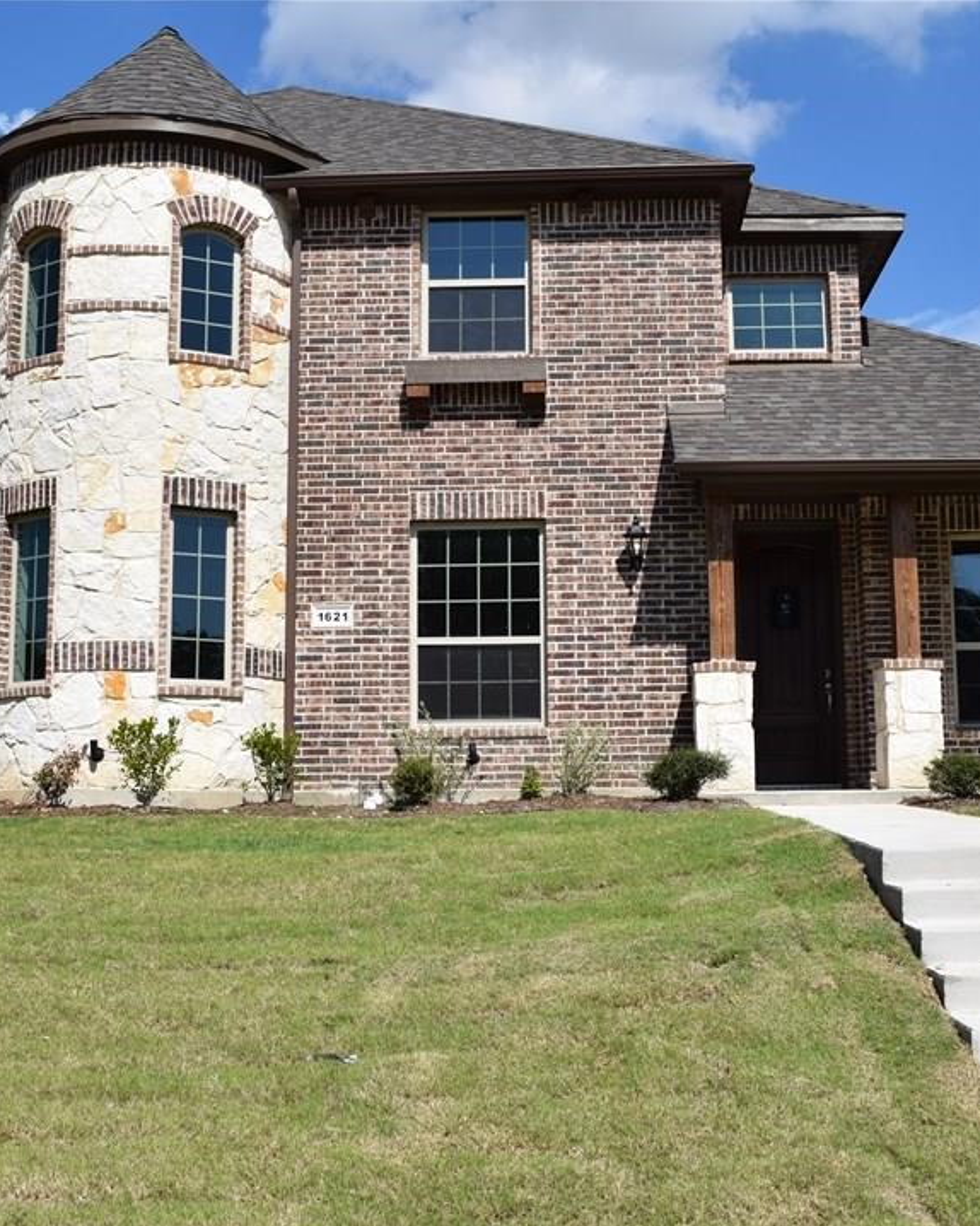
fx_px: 1622
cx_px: 512
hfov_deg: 33.6
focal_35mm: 45
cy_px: 616
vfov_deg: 41.4
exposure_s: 1/500
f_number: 11
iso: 200
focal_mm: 21
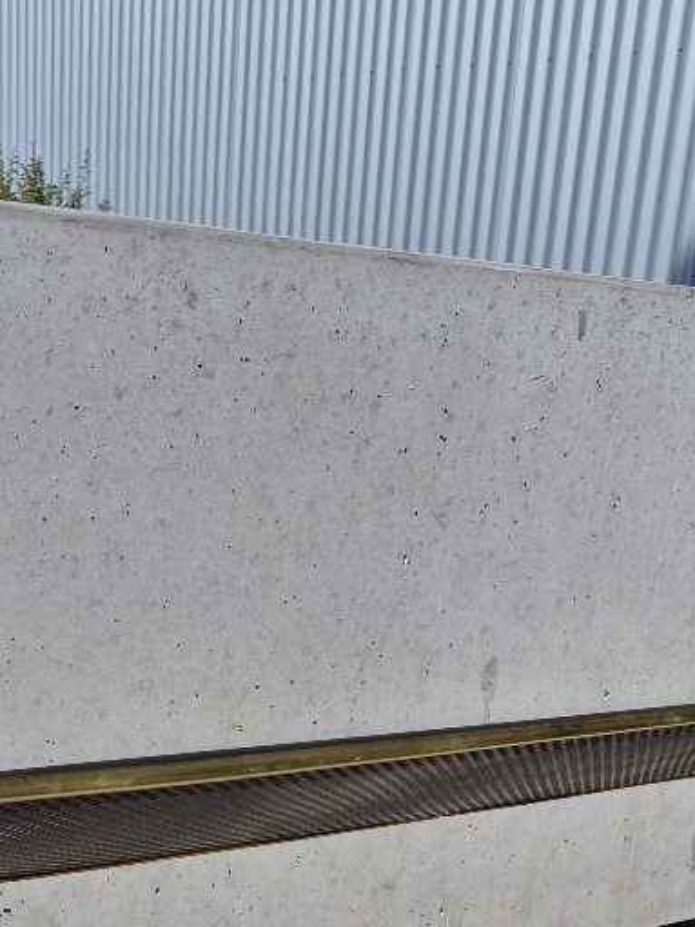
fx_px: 1446
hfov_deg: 27.0
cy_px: 971
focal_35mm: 54
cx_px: 352
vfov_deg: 32.1
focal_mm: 5.4
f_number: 1.8
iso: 64
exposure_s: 1/7696
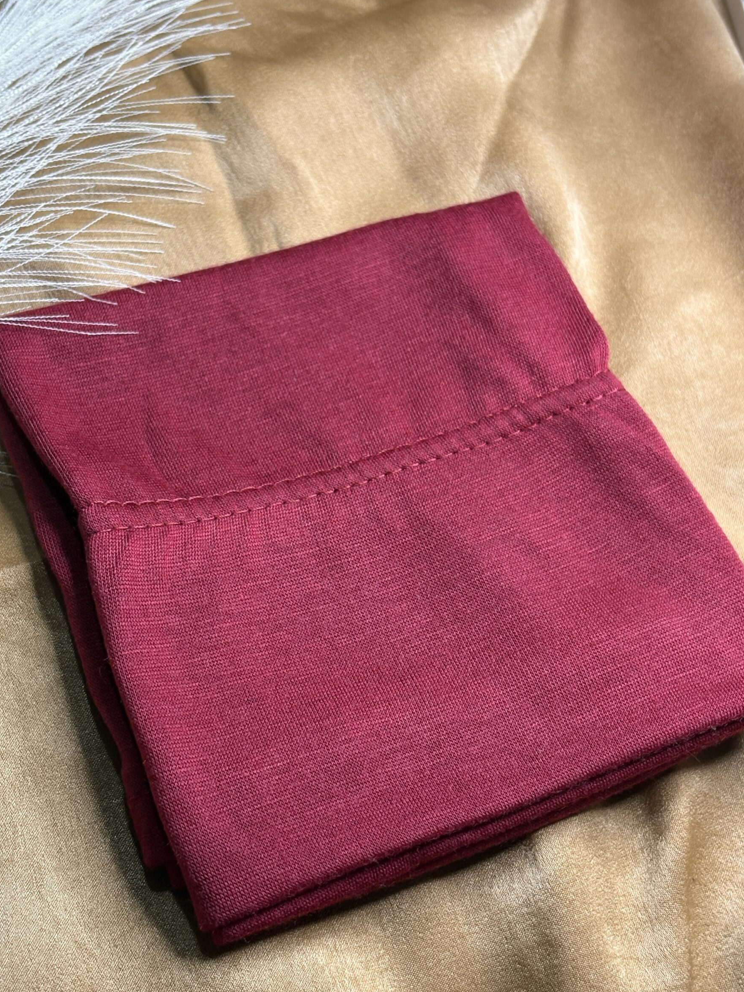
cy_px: 486
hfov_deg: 25.7
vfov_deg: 33.8
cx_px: 352
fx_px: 1633
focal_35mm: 57
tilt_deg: -60.1
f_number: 1.6
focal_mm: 5.96
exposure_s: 1/48
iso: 125
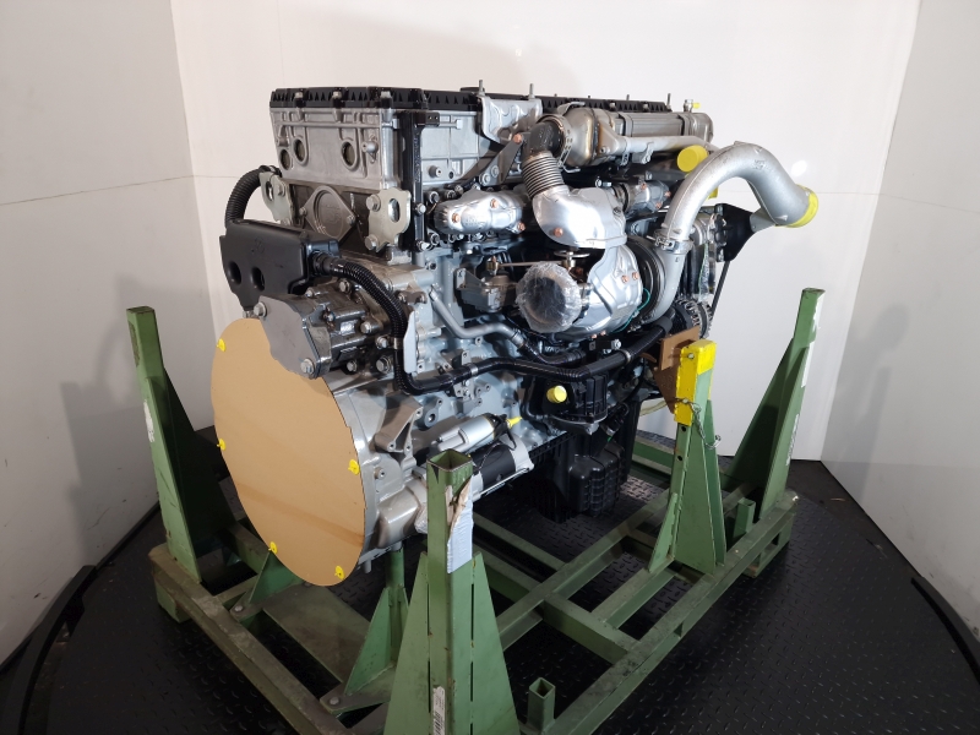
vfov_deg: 58.9
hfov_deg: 73.9
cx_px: 490
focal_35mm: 23
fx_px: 651
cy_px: 368
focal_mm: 6.4
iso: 64
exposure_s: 1/50
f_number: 1.8
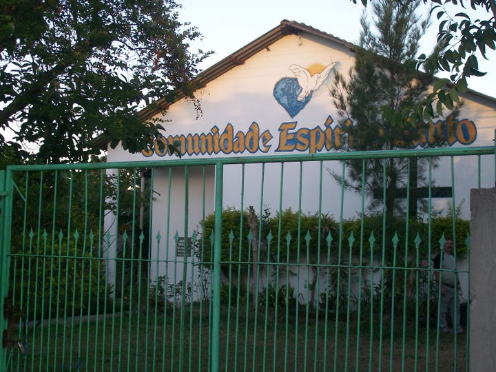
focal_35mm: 70
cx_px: 248
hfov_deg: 27.8
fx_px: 1003
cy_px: 186
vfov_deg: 21.0
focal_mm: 11.6
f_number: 3.8
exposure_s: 1/125
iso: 80
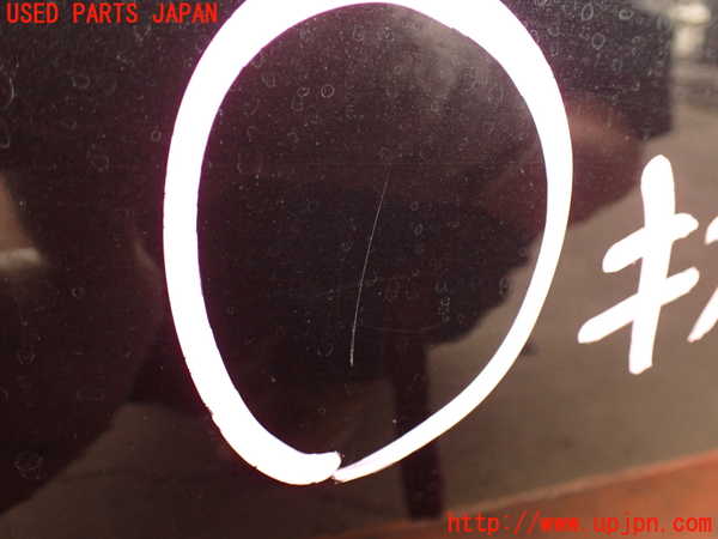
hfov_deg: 56.8
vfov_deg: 44.2
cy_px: 270
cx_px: 359
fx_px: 664
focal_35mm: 32
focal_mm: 5.79
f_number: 2.4
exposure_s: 1/30
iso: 500
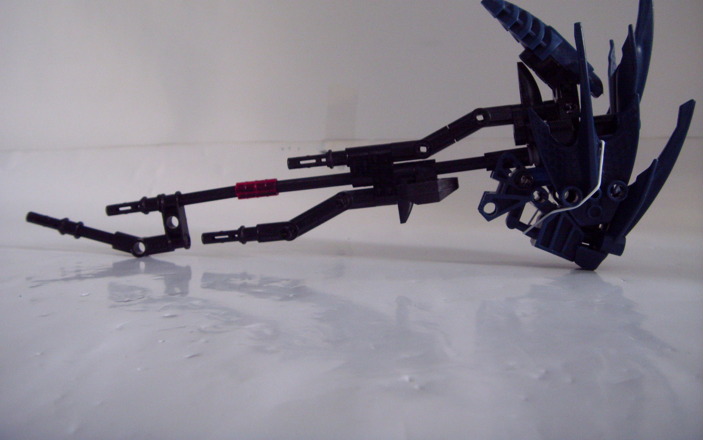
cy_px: 184
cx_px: 351
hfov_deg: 58.1
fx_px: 632
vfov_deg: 38.2
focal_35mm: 33
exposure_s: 1/15
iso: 300
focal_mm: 6.3
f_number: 3.5
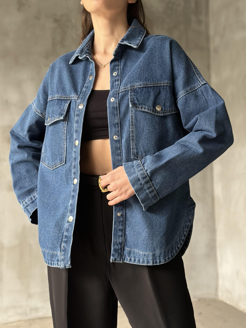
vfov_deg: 39.7
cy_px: 164
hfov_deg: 30.3
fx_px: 455
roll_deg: +0.0
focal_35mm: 48
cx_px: 123
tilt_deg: +0.6
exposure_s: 1/60
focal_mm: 6.86
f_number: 1.78
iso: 320
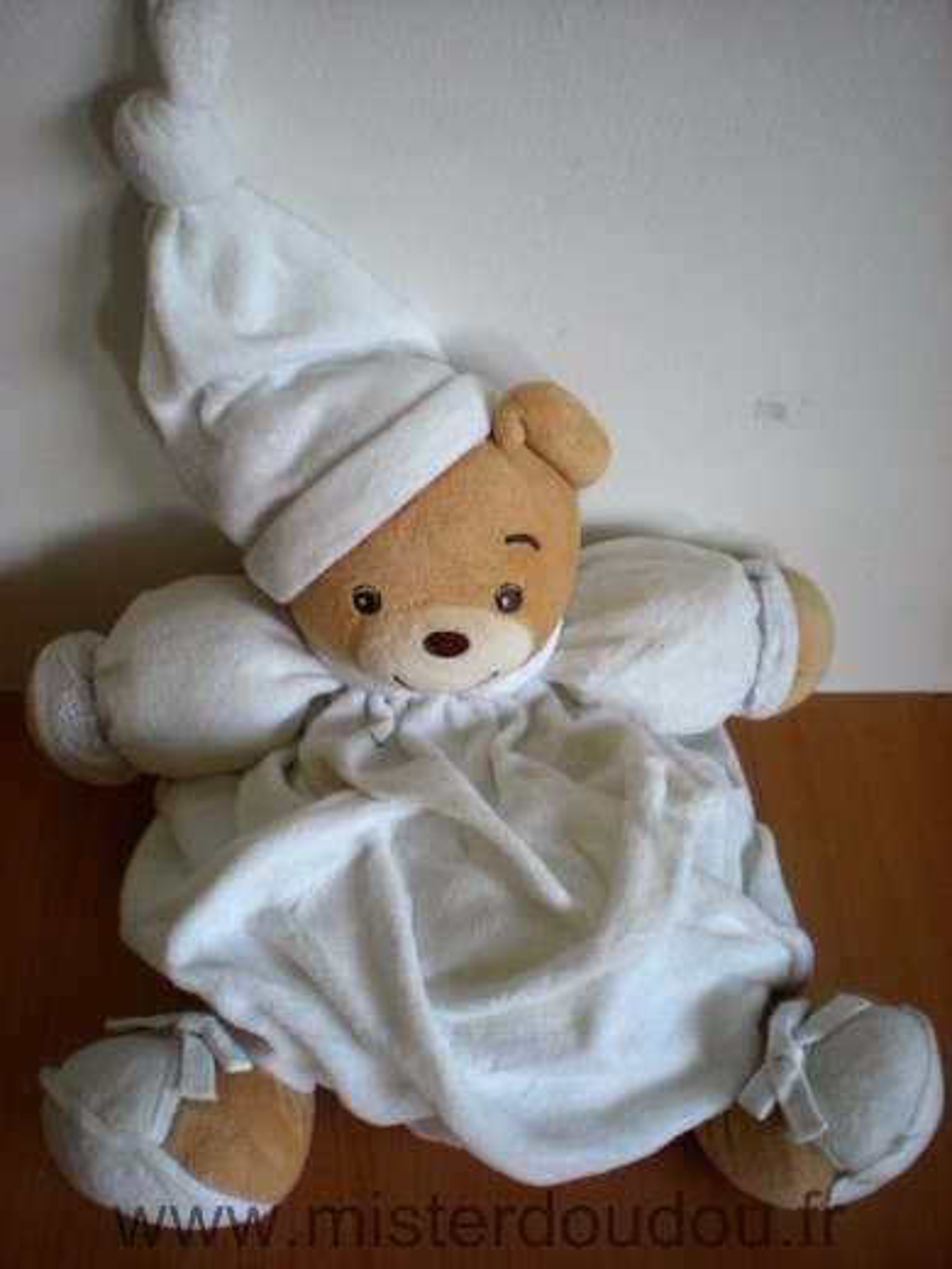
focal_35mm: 38
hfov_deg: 37.7
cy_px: 634
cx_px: 476
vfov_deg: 49.0
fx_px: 1393
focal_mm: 6.3
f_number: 3.1
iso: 144
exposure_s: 1/55
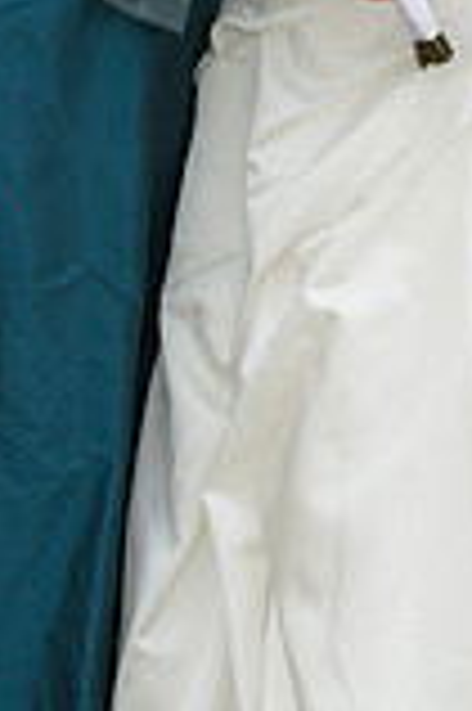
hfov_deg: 6.2
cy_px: 0
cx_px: 344
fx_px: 4375
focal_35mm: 222
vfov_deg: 9.2
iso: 200
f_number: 4.5
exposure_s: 1/200
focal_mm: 78
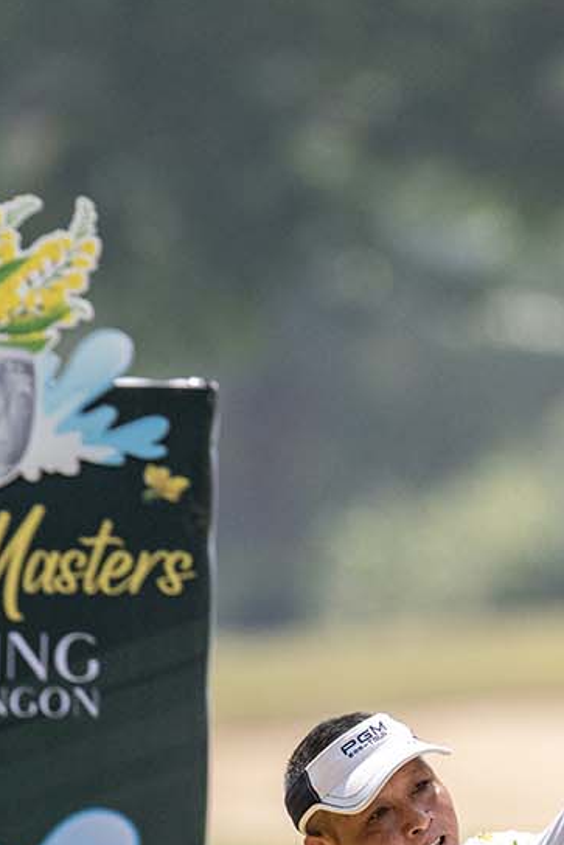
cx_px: 741
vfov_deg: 1.9
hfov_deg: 1.3
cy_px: 1010
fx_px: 24869
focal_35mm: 1059
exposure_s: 1/5000
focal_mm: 400
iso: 1600
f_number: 5
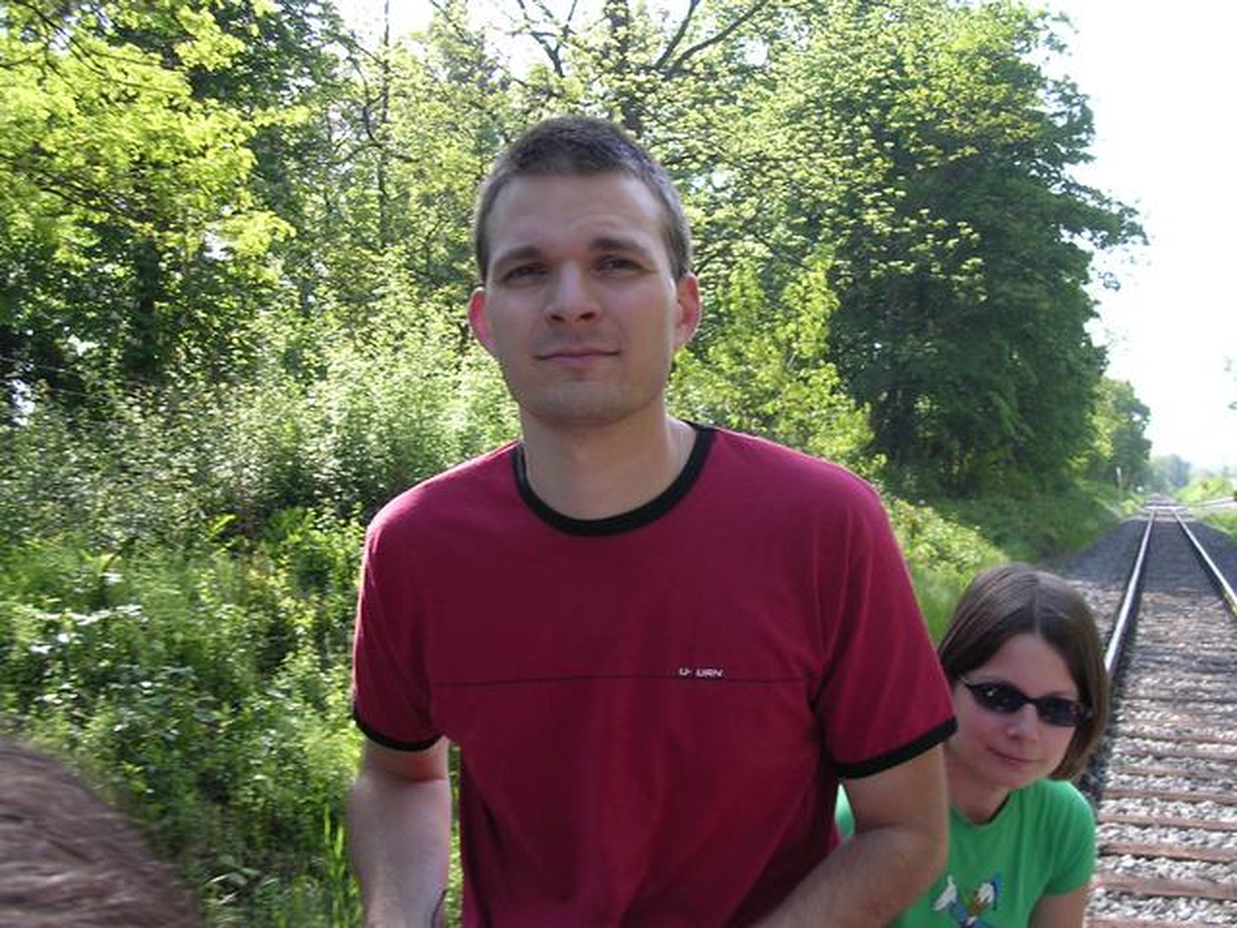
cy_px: 464
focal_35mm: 38
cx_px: 618
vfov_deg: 37.7
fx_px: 1358
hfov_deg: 49.0
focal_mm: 5.8
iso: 100
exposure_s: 1/203
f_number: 2.8
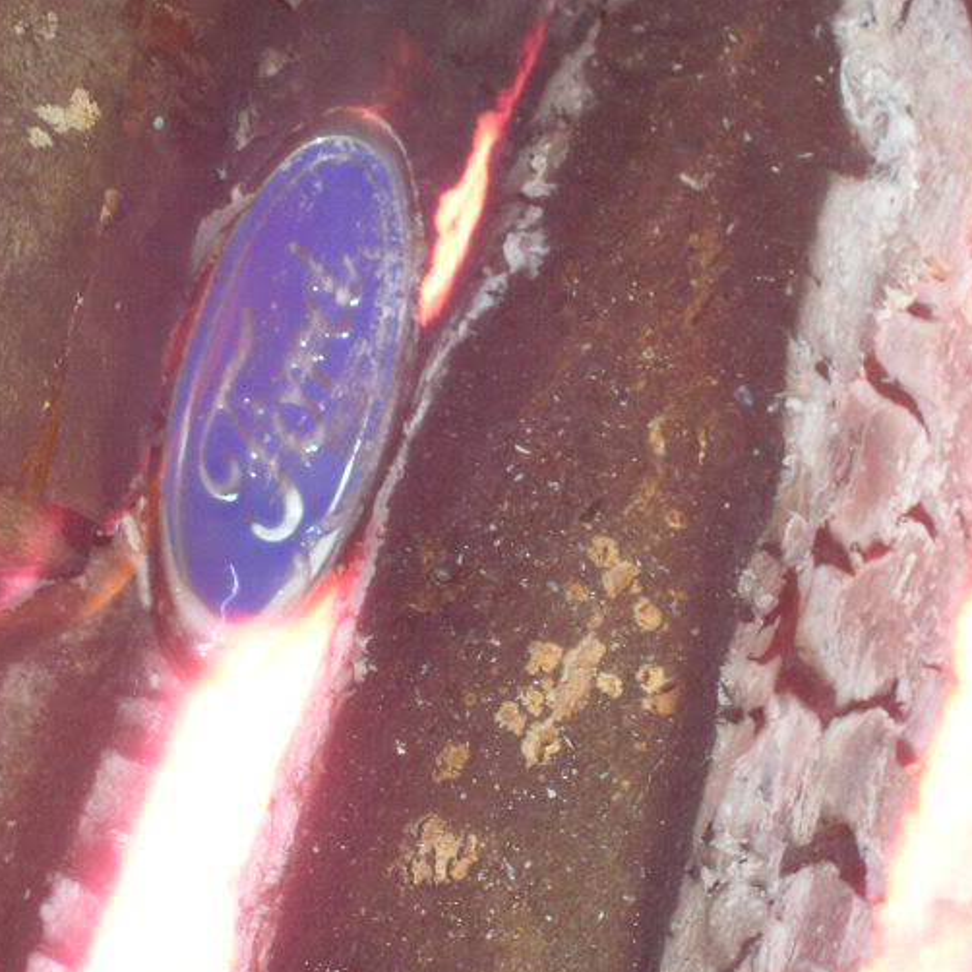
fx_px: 5845
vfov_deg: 9.5
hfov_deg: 9.5
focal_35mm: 184
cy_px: 401
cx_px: 269
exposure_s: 1/1.3
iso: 200
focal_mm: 17.1
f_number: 4.9
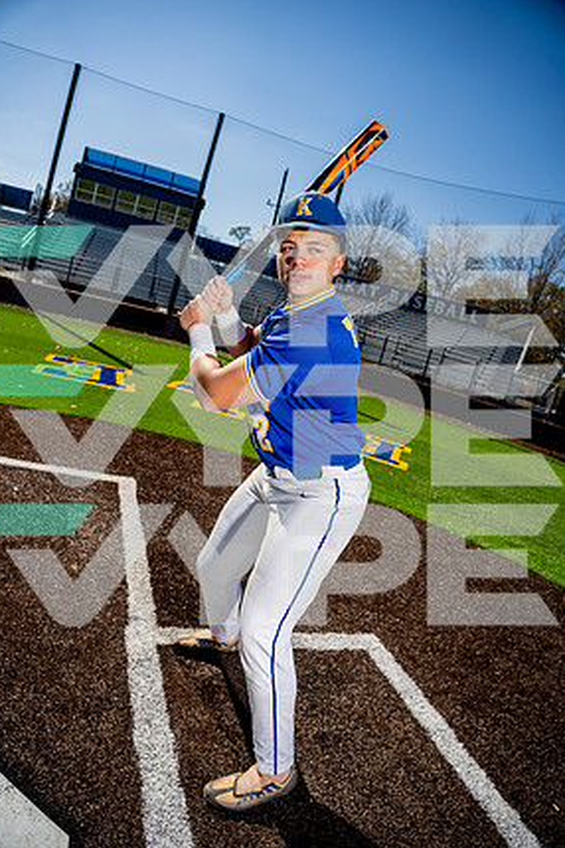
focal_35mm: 21
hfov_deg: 59.5
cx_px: 271
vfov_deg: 81.2
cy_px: 427
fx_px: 494
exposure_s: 1/2000
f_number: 4
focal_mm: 20
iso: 100
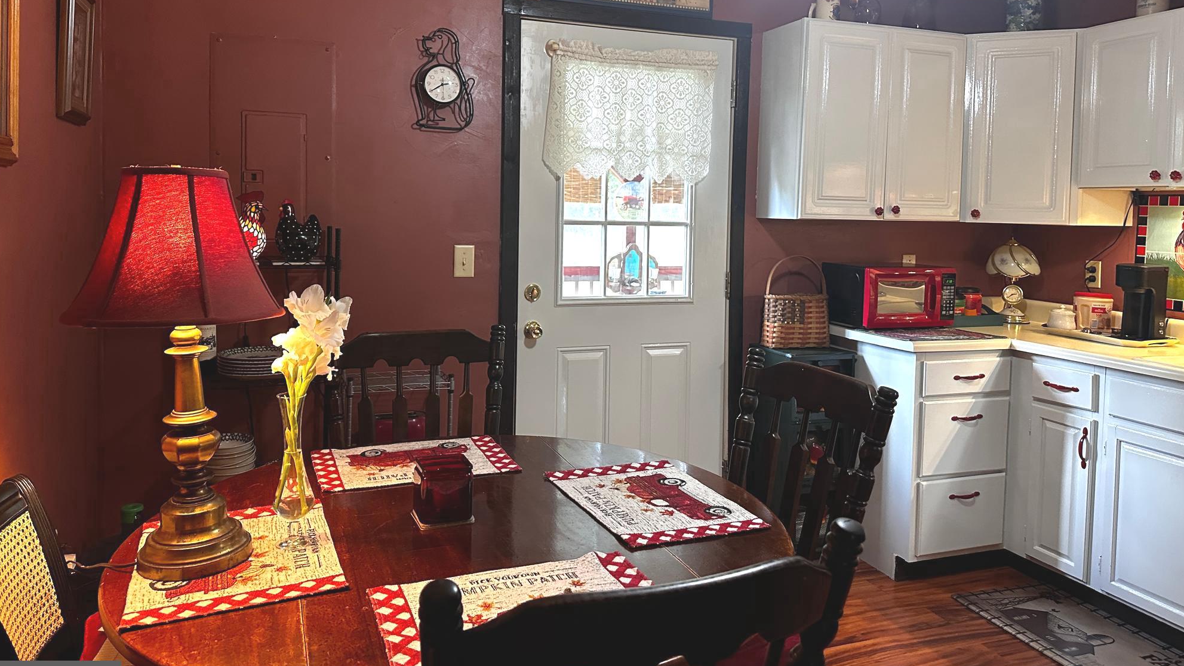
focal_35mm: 27
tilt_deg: -2.6
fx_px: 848
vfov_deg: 42.6
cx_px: 583
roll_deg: -1.3
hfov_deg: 69.8
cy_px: 251
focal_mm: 6.86
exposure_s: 1/60
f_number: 1.78
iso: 640
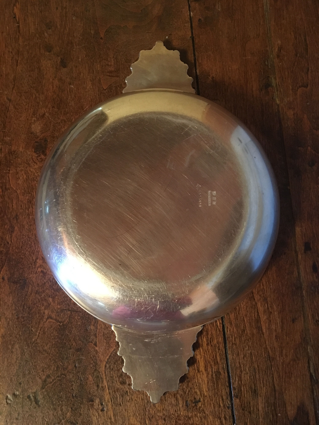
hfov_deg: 48.2
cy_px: 212
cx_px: 160
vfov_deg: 61.7
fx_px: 356
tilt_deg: -80.5
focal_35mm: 29
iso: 500
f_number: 2.2
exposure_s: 1/17
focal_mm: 4.15
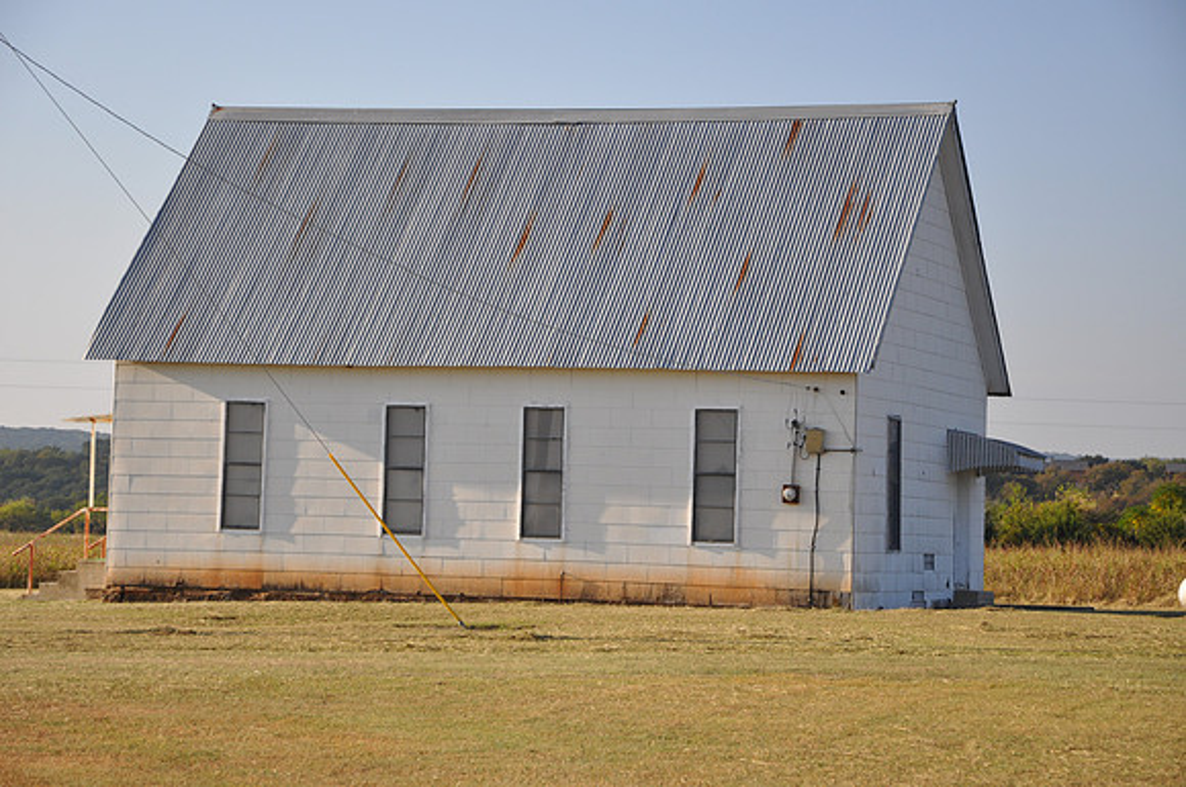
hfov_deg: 20.6
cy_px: 394
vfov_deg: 13.8
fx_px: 3257
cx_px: 593
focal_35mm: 99
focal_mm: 66
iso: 200
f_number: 6.3
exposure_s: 1/160
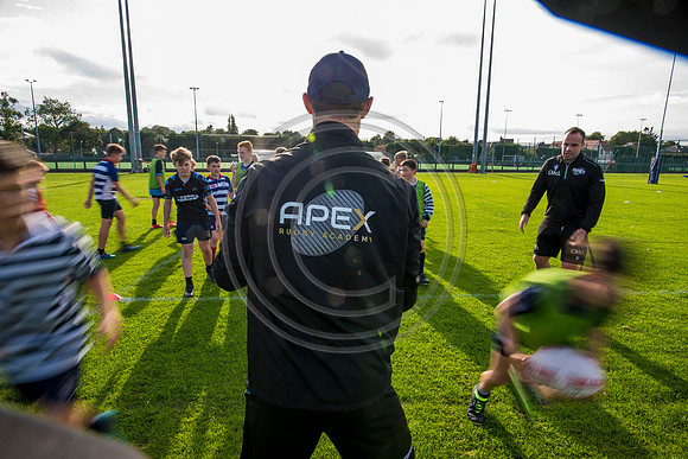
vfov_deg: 62.0
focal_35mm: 20
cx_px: 344
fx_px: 382
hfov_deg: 84.0
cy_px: 230
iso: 250
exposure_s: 1/25
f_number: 16
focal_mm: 20
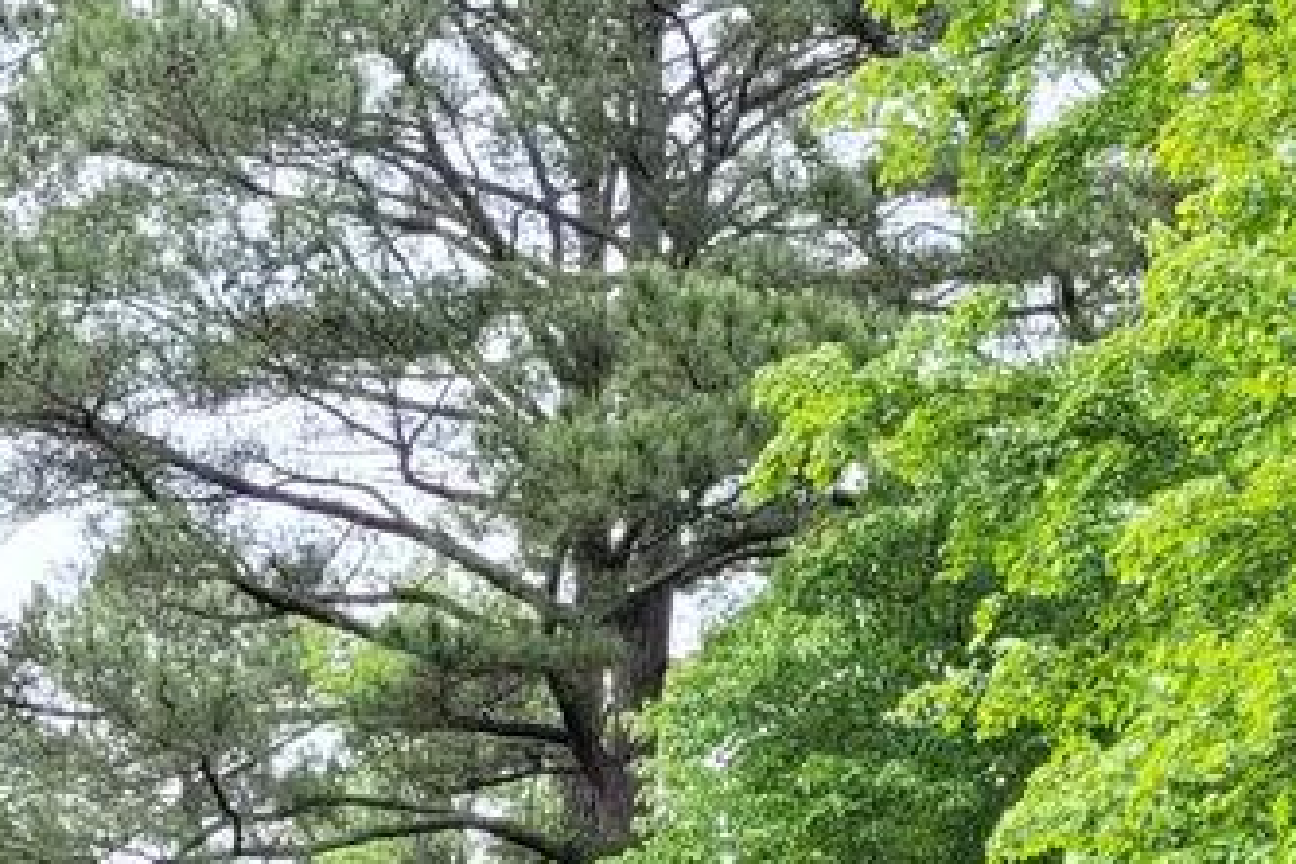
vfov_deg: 10.2
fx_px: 4212
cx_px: -144
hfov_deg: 16.9
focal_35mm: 117
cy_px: 2059
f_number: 1.8
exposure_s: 1/262
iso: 40
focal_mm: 5.4
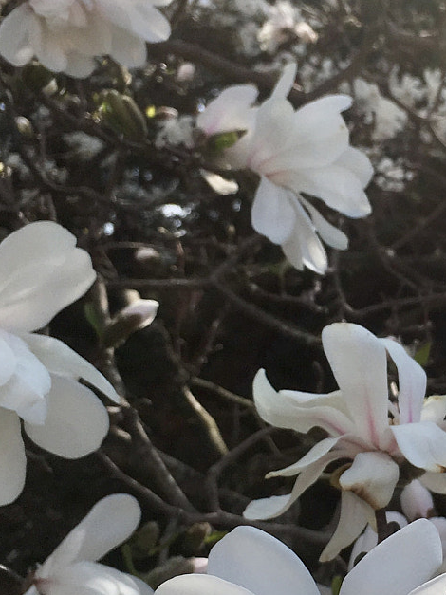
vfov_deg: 26.3
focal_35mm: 74
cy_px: 333
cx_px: 413
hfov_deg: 19.5
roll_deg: -2.0
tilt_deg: +4.6
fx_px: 1272
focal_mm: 4.15
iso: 25
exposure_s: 1/1832
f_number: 2.2
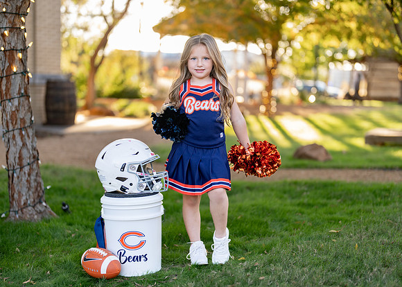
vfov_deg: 24.8
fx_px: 651
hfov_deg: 34.3
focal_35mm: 57
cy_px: 154
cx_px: 200
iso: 100
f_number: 1.2
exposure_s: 1/400
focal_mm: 50
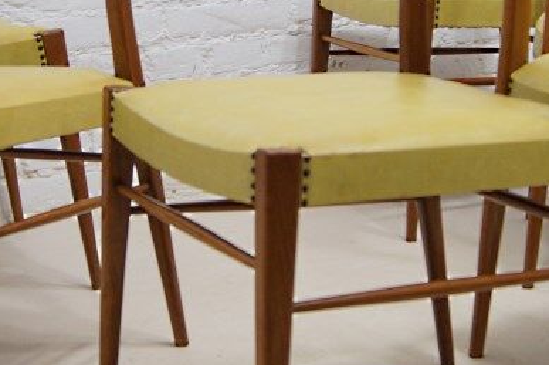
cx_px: 227
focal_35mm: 97
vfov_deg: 14.0
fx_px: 1477
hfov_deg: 21.0
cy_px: 64
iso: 200
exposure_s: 1/40
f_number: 4
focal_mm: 20
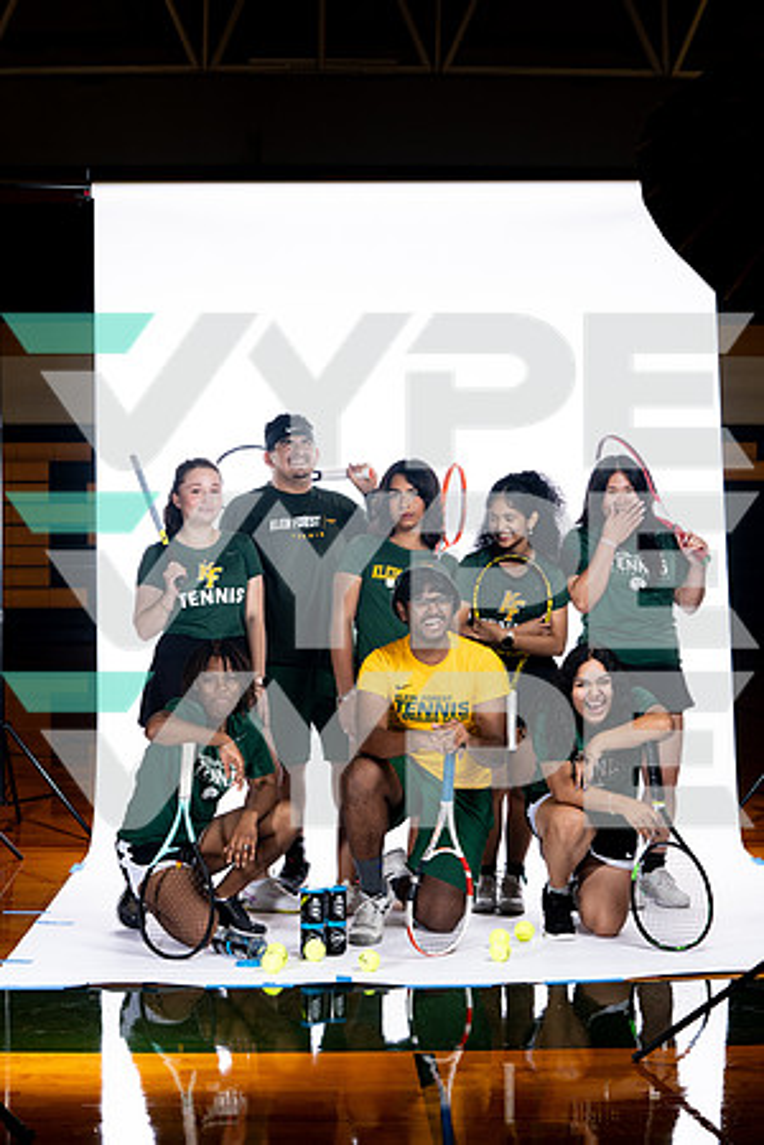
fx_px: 2228
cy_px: 572
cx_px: 382
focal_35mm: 70
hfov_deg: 19.5
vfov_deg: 28.8
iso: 400
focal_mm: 70
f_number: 6.3
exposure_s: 1/250
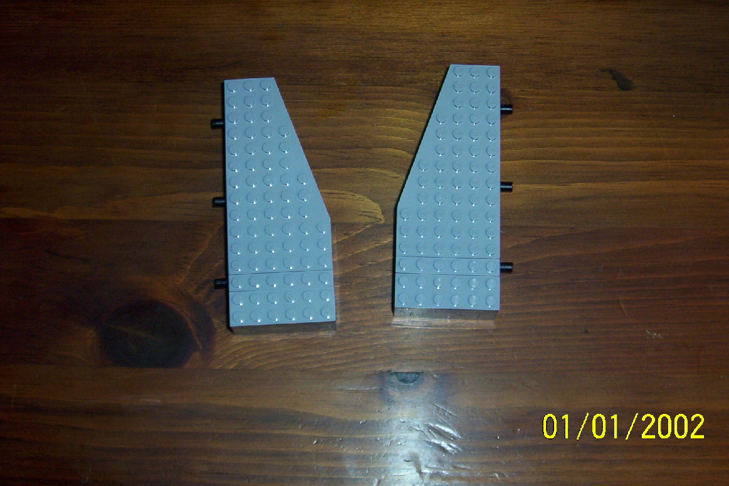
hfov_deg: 36.9
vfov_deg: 25.0
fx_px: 1093
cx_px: 370
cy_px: 213
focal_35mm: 54
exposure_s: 1/37.4
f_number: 3.16
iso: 140
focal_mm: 7.88
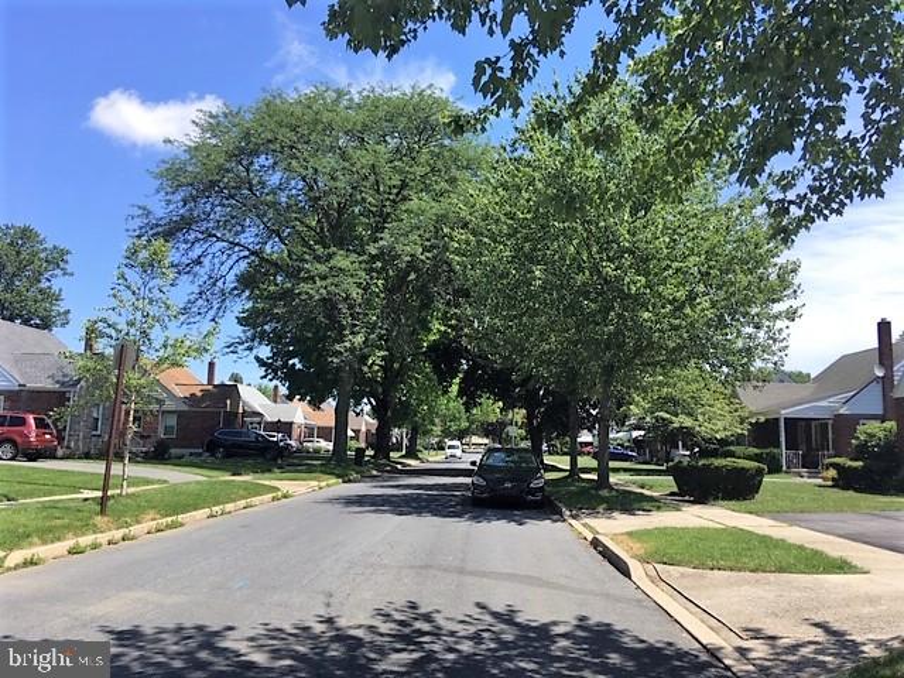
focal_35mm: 29
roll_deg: -2.6
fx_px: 757
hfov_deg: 61.7
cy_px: 339
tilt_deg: +7.9
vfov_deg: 48.2
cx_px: 452
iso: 25
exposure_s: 1/874
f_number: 2.2
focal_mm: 4.15
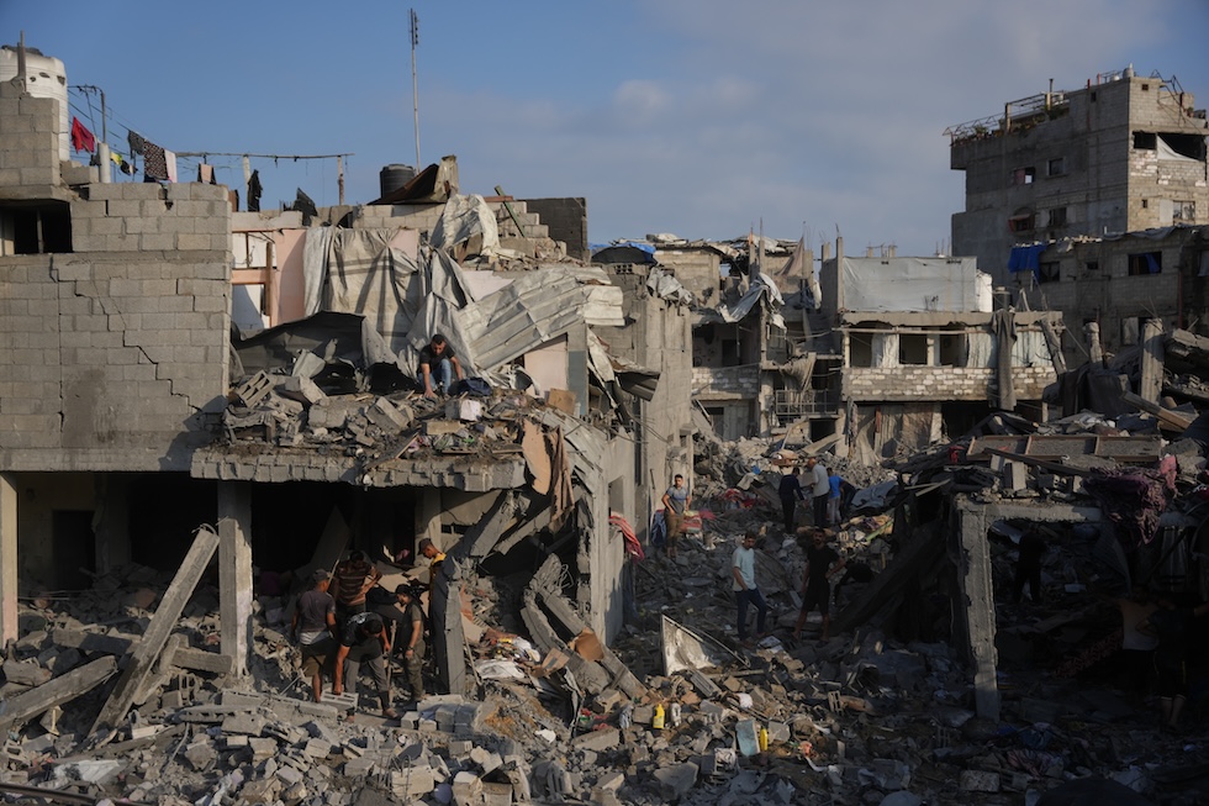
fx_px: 1309
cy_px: 403
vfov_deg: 34.2
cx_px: 604
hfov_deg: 49.6
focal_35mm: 39
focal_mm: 39
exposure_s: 1/3200
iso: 100
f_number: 2.8
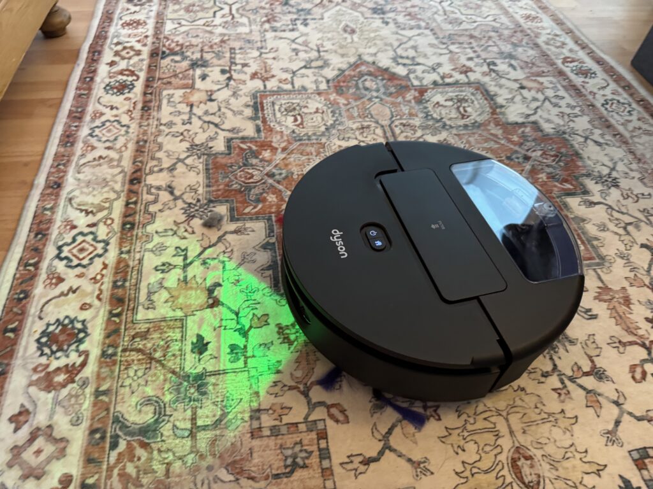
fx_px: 453
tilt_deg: -49.0
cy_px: 244
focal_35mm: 24
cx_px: 326
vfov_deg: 56.8
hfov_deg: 71.6
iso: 500
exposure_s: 1/59
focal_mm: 6.76
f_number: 1.78
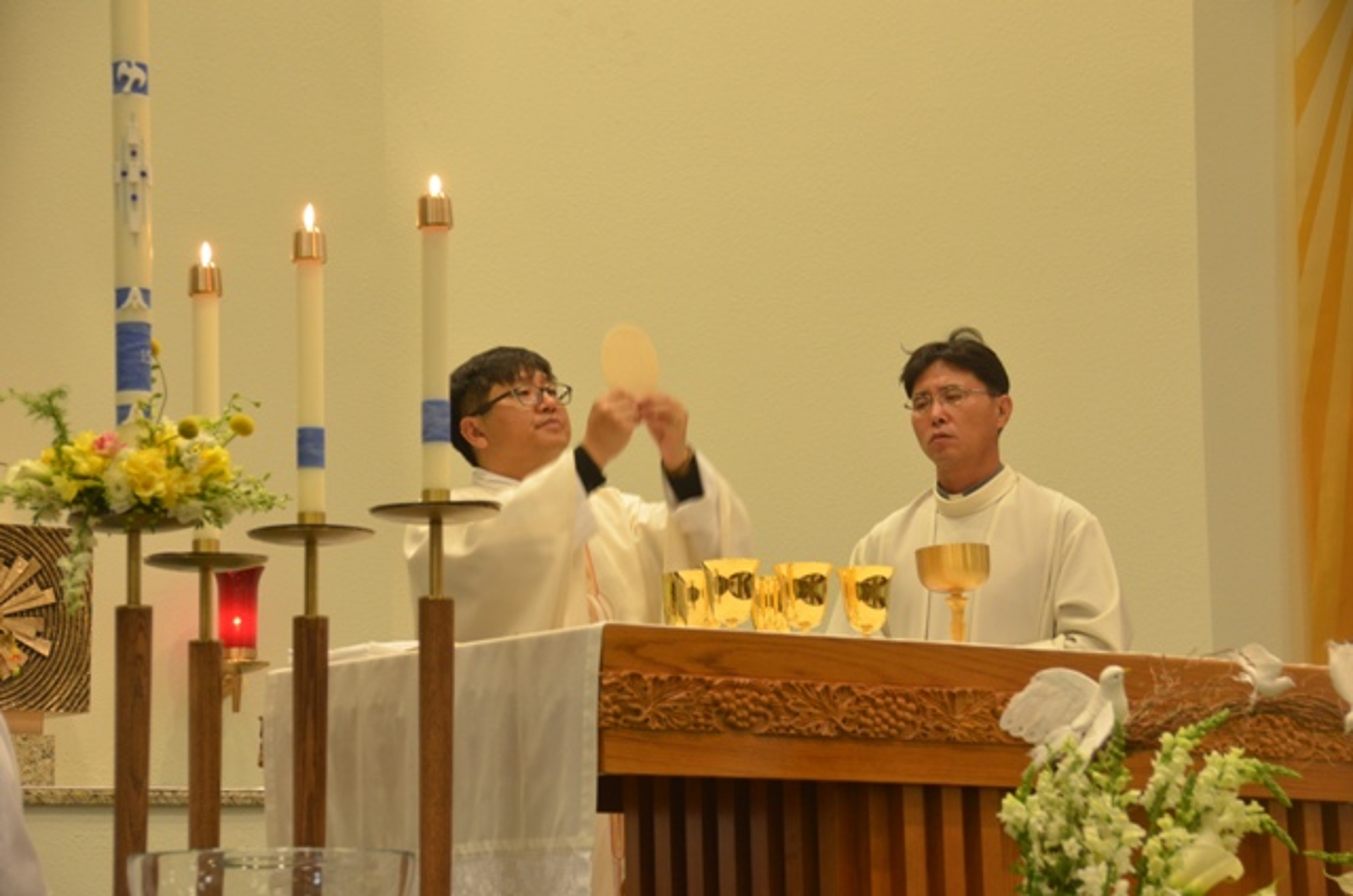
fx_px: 4220
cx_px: 676
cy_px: 448
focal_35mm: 112
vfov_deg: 12.1
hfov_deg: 18.2
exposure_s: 1/15
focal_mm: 75
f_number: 8
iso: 800
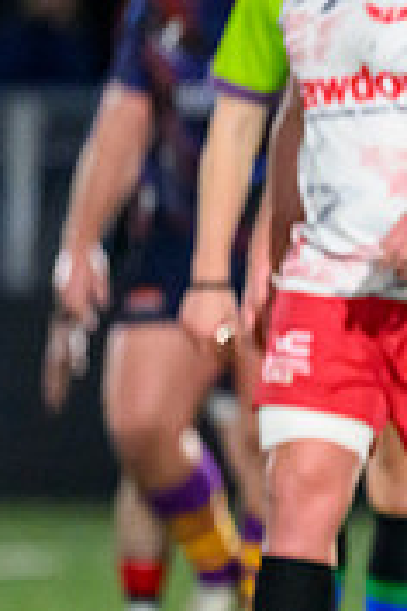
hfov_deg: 0.6
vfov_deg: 0.9
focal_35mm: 2198
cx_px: 1052
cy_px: 303
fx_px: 37272
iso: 10000
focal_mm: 560
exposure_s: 1/1000
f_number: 4
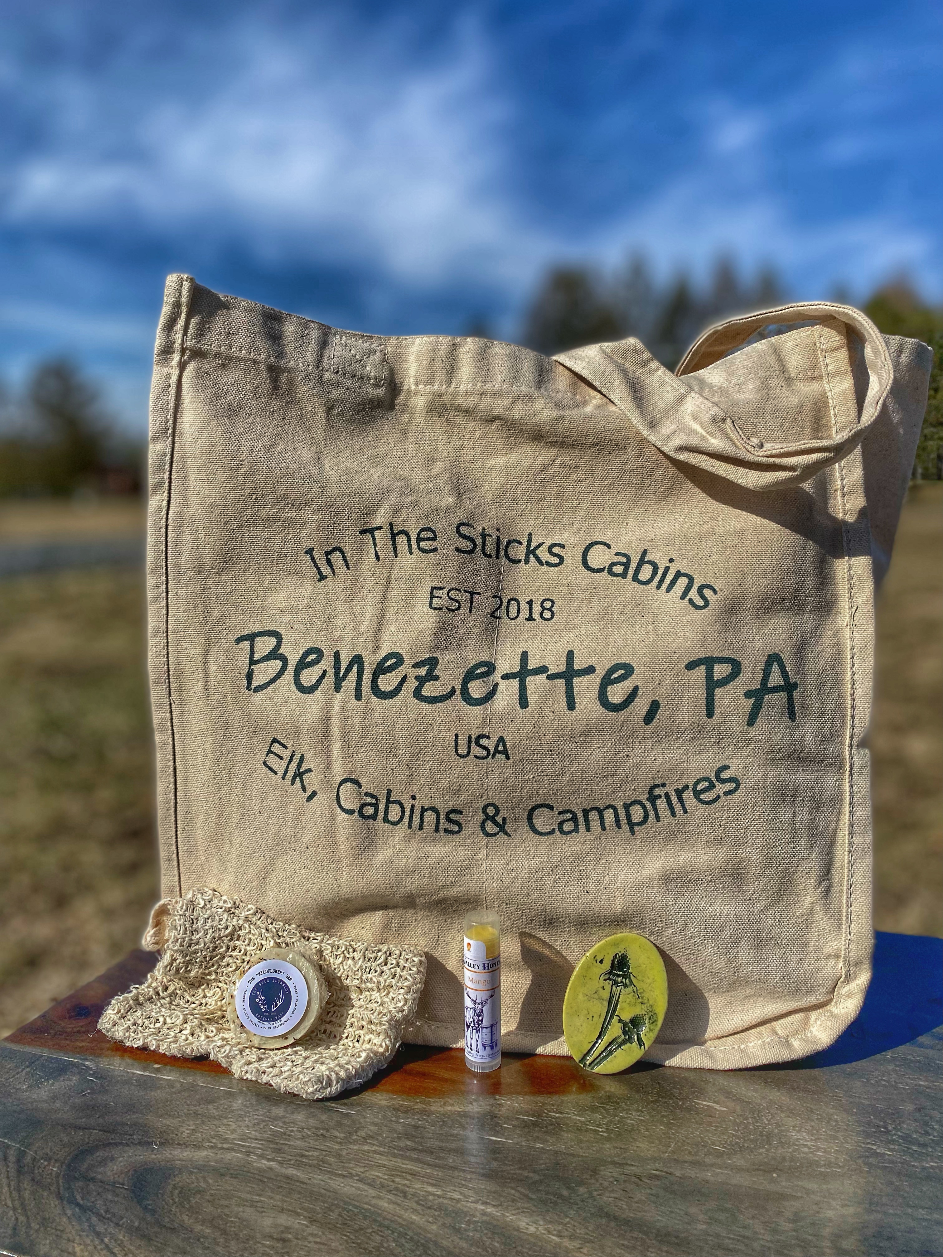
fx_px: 944
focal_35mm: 26
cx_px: 472
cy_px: 628
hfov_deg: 53.1
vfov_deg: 67.3
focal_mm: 4.25
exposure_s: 1/7692
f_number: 1.8
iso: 32
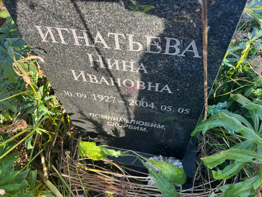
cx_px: 131
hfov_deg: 67.3
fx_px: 197
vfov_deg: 53.1
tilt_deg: -52.8
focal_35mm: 26
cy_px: 98
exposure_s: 1/212
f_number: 1.5
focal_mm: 5.7
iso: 40
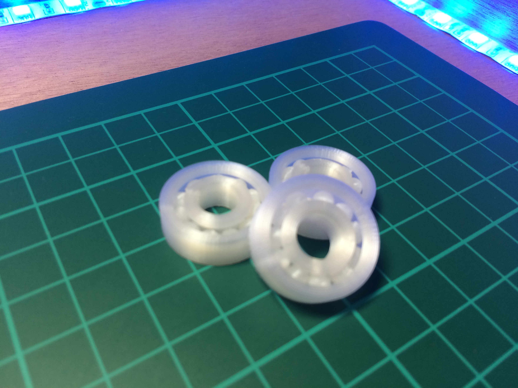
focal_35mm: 29
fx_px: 434
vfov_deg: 48.2
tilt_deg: -45.0
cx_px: 259
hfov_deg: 61.7
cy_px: 194
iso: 32
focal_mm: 4.15
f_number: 2.2
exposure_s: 1/33
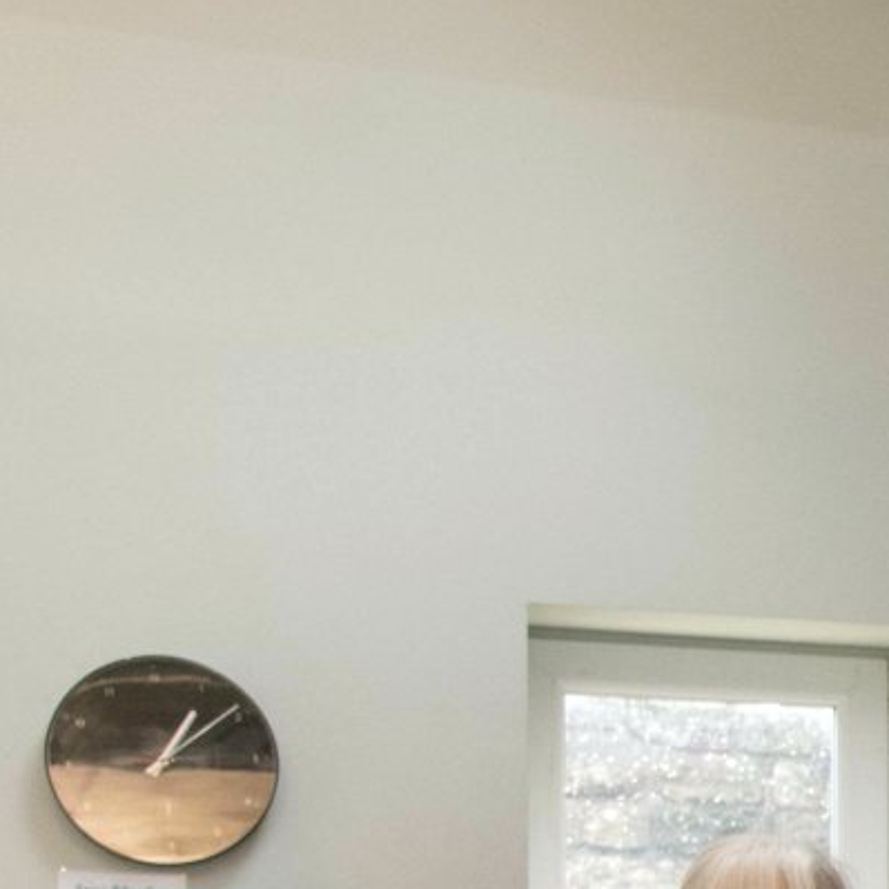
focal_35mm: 124
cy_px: 1305
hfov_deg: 11.7
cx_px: 2081
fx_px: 3608
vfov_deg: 13.3
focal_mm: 19
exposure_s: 1/60
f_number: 6.3
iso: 1000
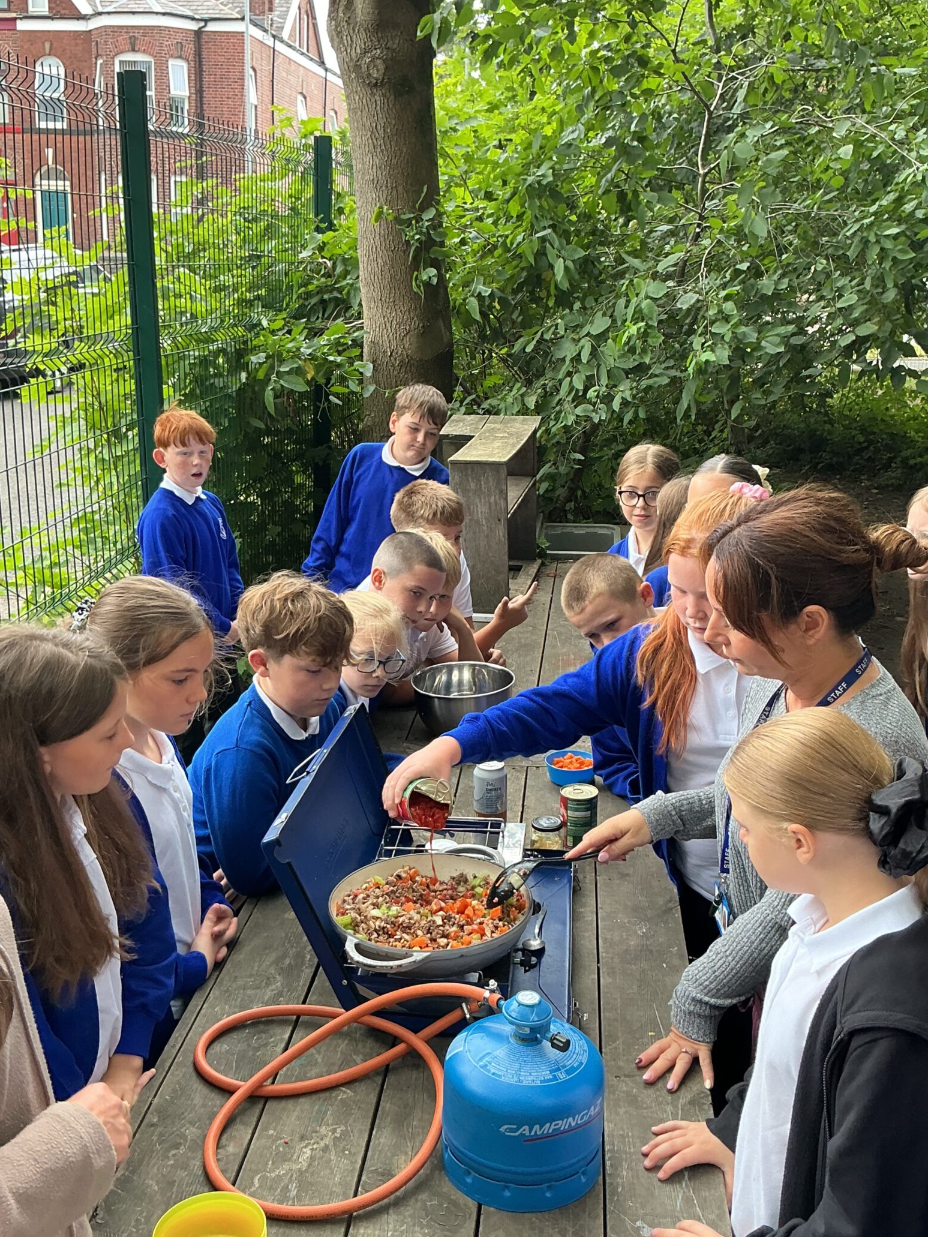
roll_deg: -2.1
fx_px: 1287
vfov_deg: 51.3
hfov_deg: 39.7
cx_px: 478
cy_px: 618
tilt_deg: -16.7
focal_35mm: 36
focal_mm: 3
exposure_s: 1/120
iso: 50
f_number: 1.8
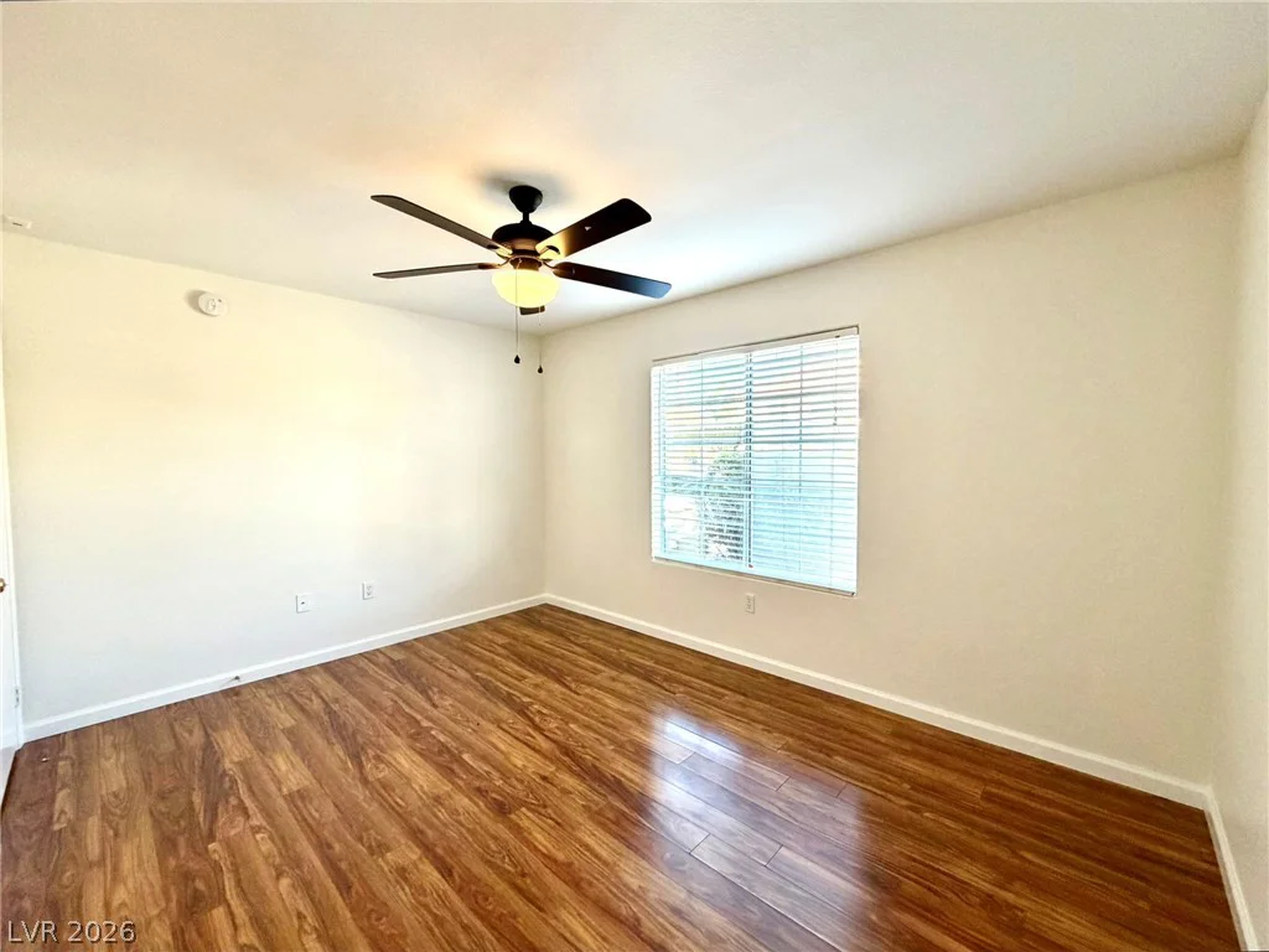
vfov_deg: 85.7
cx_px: 634
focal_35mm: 14
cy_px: 476
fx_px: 513
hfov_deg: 102.1
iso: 250
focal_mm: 2.22
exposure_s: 1/120
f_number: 2.2
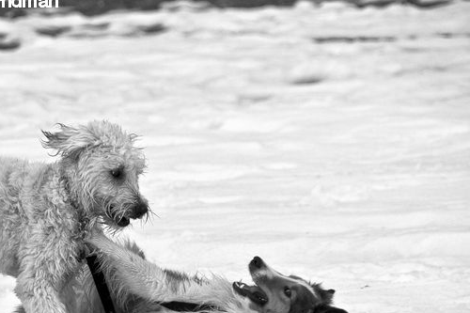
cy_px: 259
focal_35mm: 539
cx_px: 96
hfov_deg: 3.8
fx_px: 7034
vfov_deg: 2.5
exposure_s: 1/1250
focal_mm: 200
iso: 400
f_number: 6.3
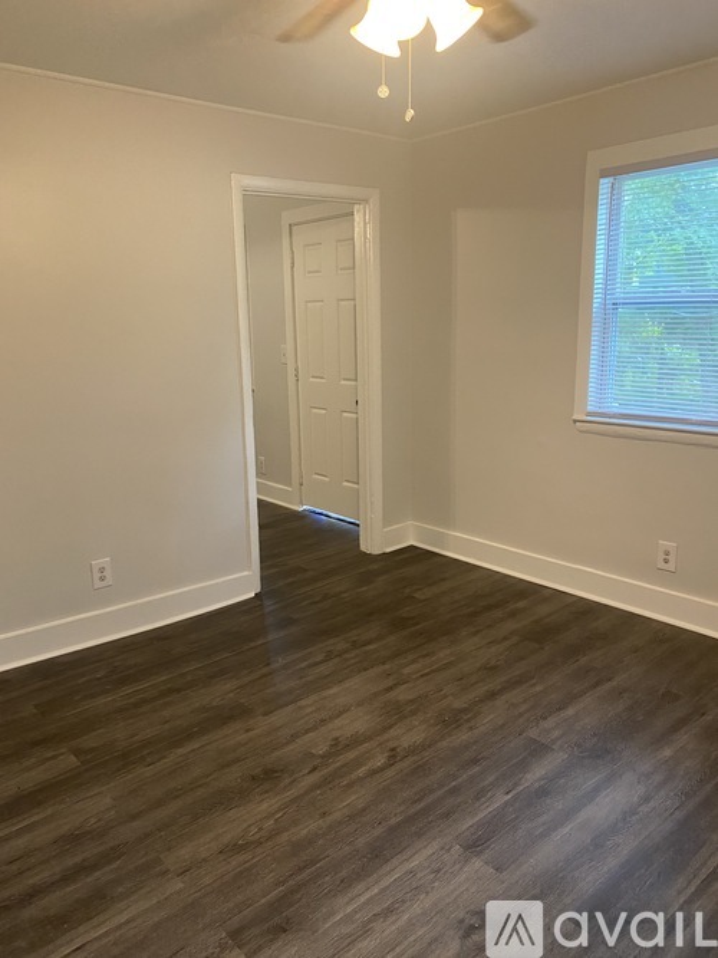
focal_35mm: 26
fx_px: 719
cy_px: 479
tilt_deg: -11.4
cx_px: 359
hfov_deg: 53.0
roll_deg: -0.3
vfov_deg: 67.3
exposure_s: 1/60
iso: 320
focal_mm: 4.25
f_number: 1.8
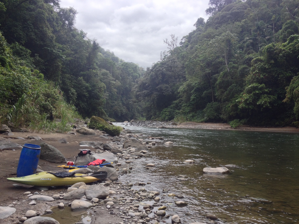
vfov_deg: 40.7
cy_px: 112
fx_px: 302
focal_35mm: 35
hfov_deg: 52.6
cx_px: 150
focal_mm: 4.28
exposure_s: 1/717
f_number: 2.4
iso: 50
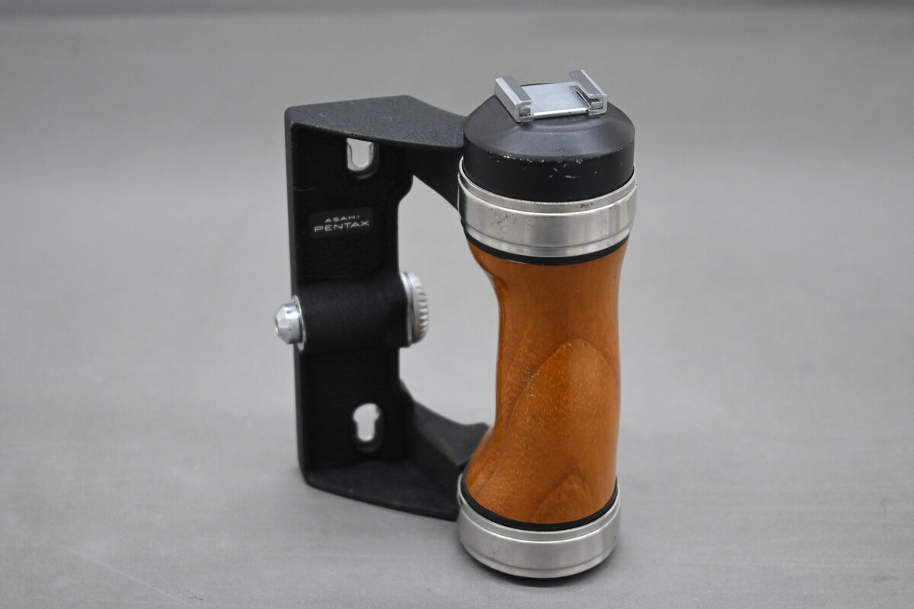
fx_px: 1904
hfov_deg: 27.0
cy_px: 304
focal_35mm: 75
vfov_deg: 18.2
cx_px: 457
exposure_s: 1/100
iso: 1600
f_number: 6.3
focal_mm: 50
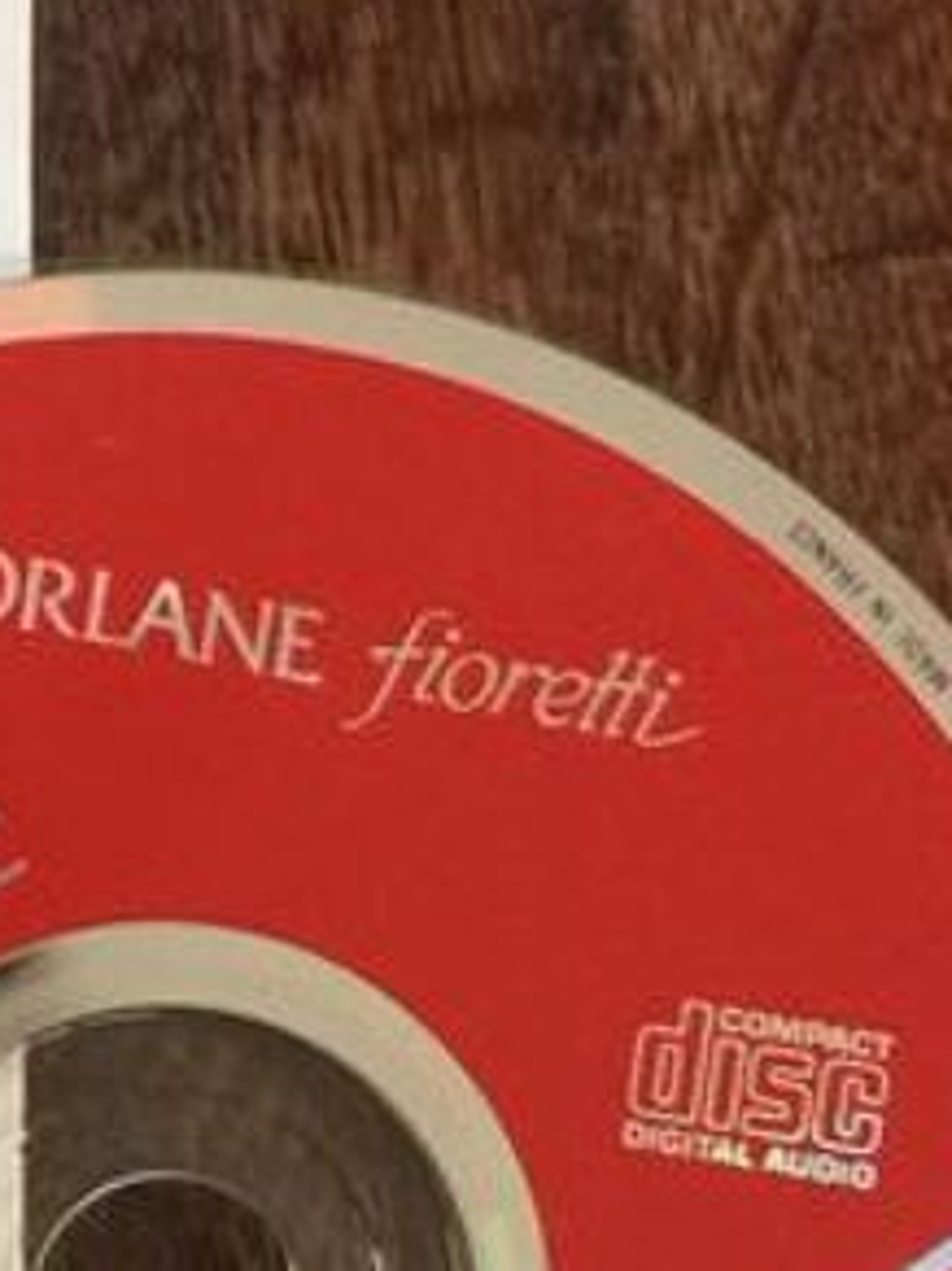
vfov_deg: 14.8
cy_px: 828
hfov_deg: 10.7
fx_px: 4881
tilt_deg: -86.4
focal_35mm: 133
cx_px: -498
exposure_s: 1/17
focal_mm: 4.15
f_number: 2.2
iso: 100
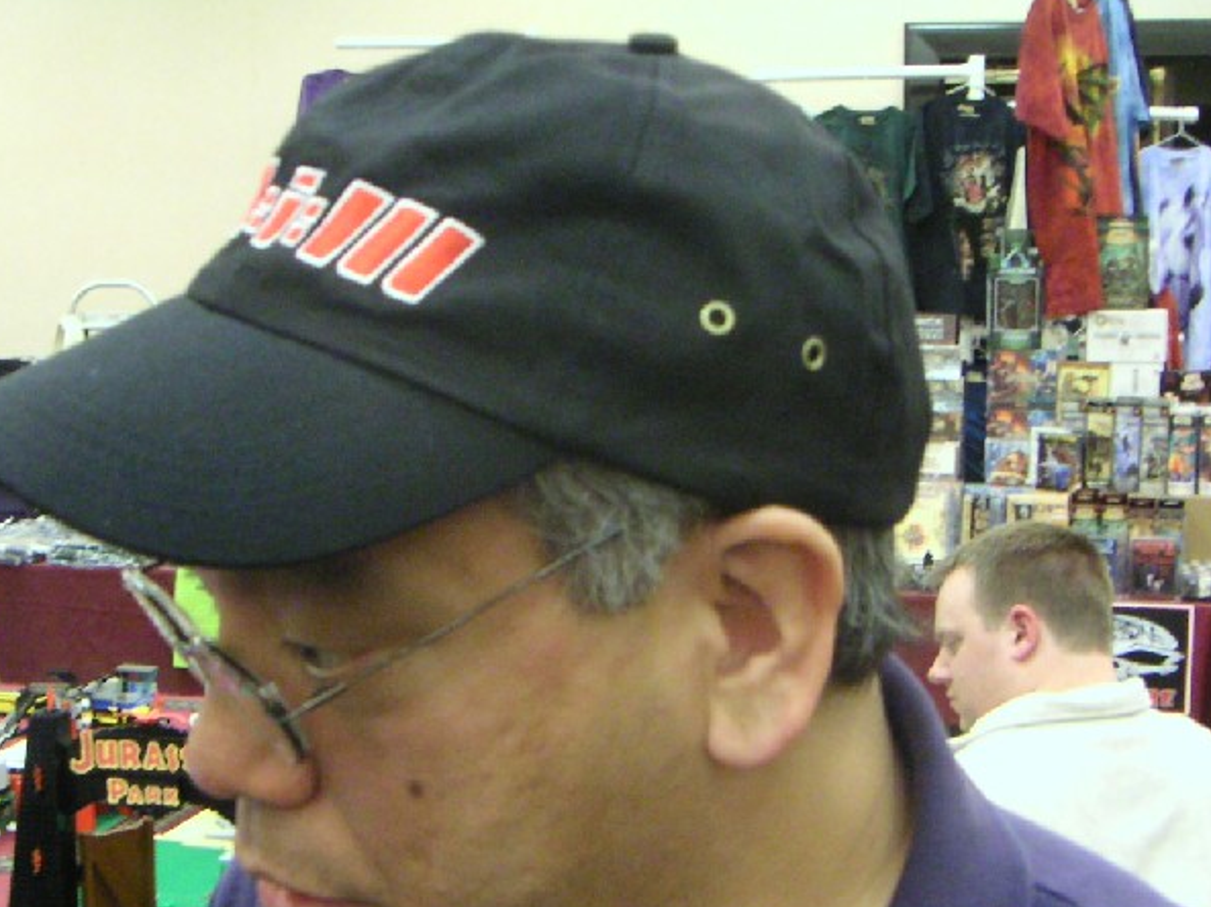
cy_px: 594
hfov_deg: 35.5
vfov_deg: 26.9
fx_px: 1888
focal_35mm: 54
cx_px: 496
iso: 400
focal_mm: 5.3
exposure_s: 1/10
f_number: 2.9
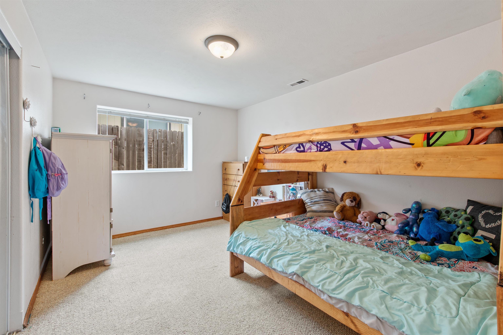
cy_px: 168
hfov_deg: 96.7
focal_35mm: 16
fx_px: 224
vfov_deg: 73.8
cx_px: 252
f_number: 8
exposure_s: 1/2
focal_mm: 16
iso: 100
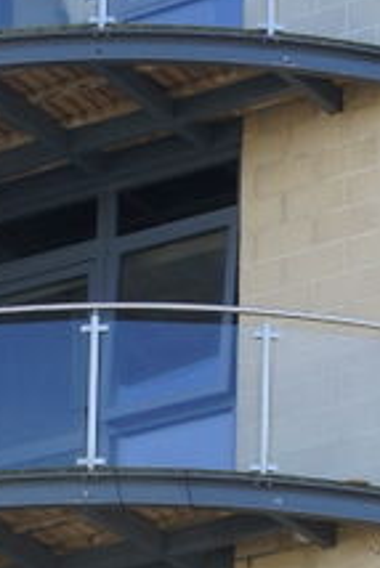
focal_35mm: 296
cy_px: 857
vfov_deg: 6.9
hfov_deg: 4.6
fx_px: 4680
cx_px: 225
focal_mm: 47
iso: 200
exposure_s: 1/100
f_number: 9
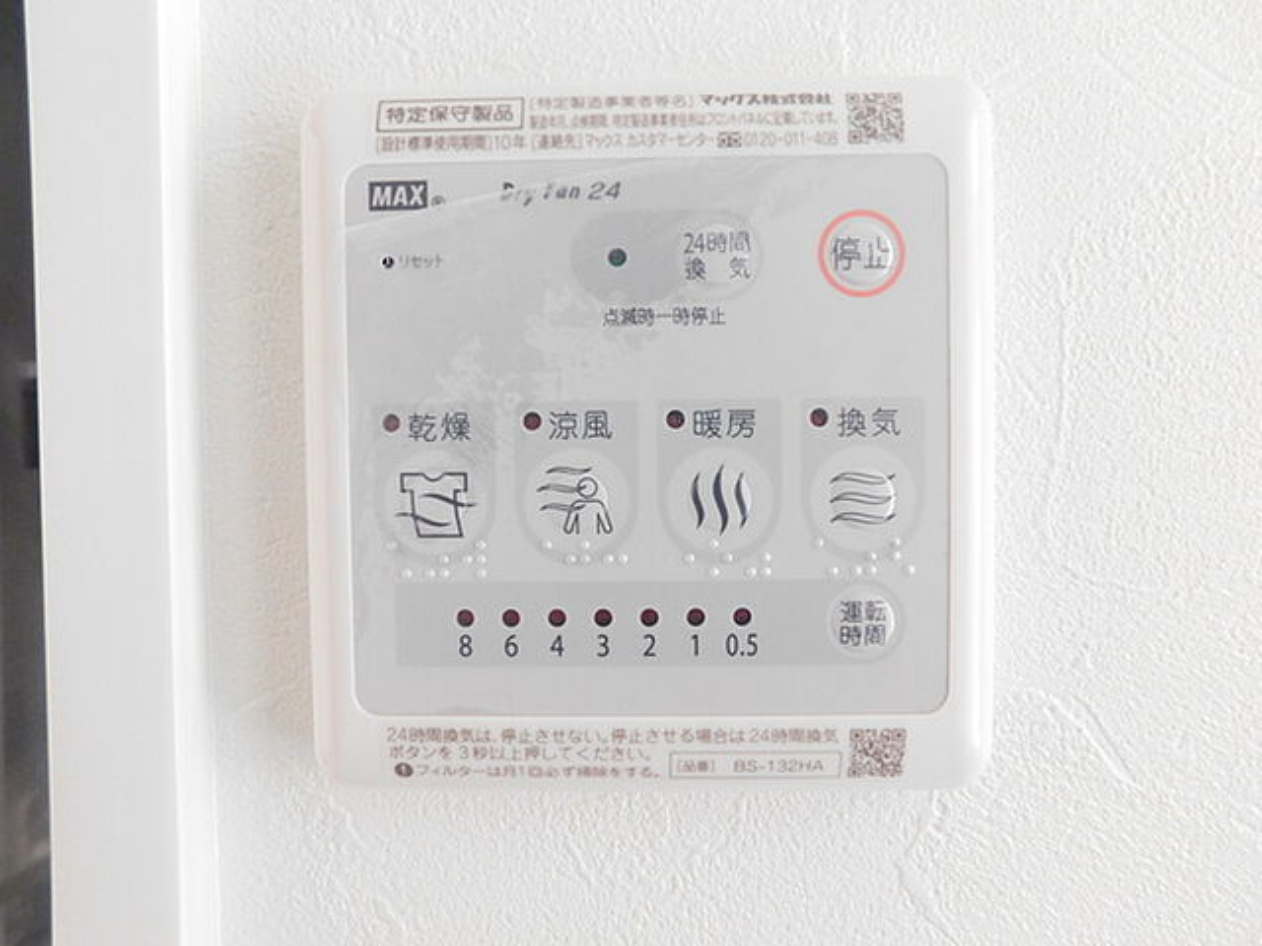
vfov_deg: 58.9
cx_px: 631
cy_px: 473
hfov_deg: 73.9
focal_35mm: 23
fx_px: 839
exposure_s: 1/10
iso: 400
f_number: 3
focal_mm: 4
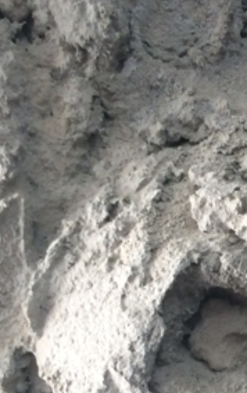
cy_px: 417
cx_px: 336
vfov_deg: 17.9
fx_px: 1215
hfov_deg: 11.3
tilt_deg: -20.0
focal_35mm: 113
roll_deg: +4.4
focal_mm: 3.3
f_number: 2.4
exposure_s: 1/50
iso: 40
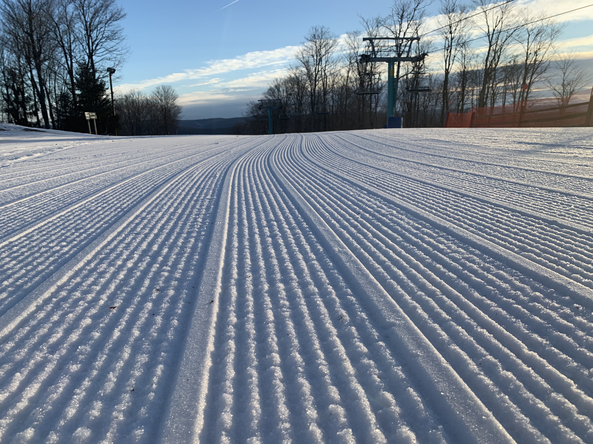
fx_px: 445
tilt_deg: -12.9
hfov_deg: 67.3
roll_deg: +1.7
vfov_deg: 53.1
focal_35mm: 26
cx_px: 296
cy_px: 222
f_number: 1.8
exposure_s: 1/1076
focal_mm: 4.25
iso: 25
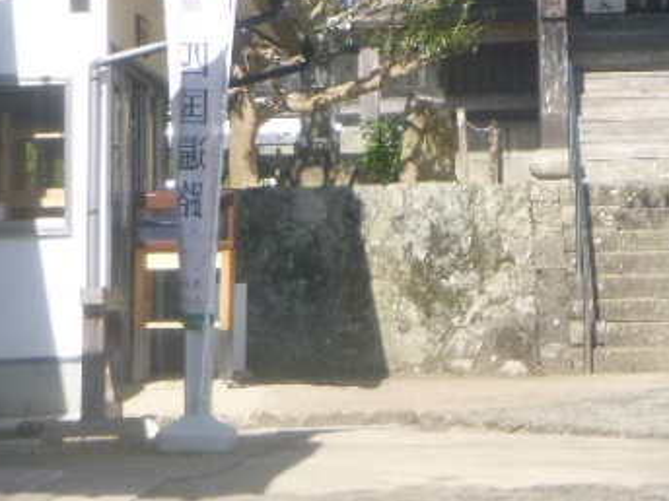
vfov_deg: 9.8
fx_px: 2880
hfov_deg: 13.0
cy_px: -151
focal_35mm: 149
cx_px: 778
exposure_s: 1/200
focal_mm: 9
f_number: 4.9
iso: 100
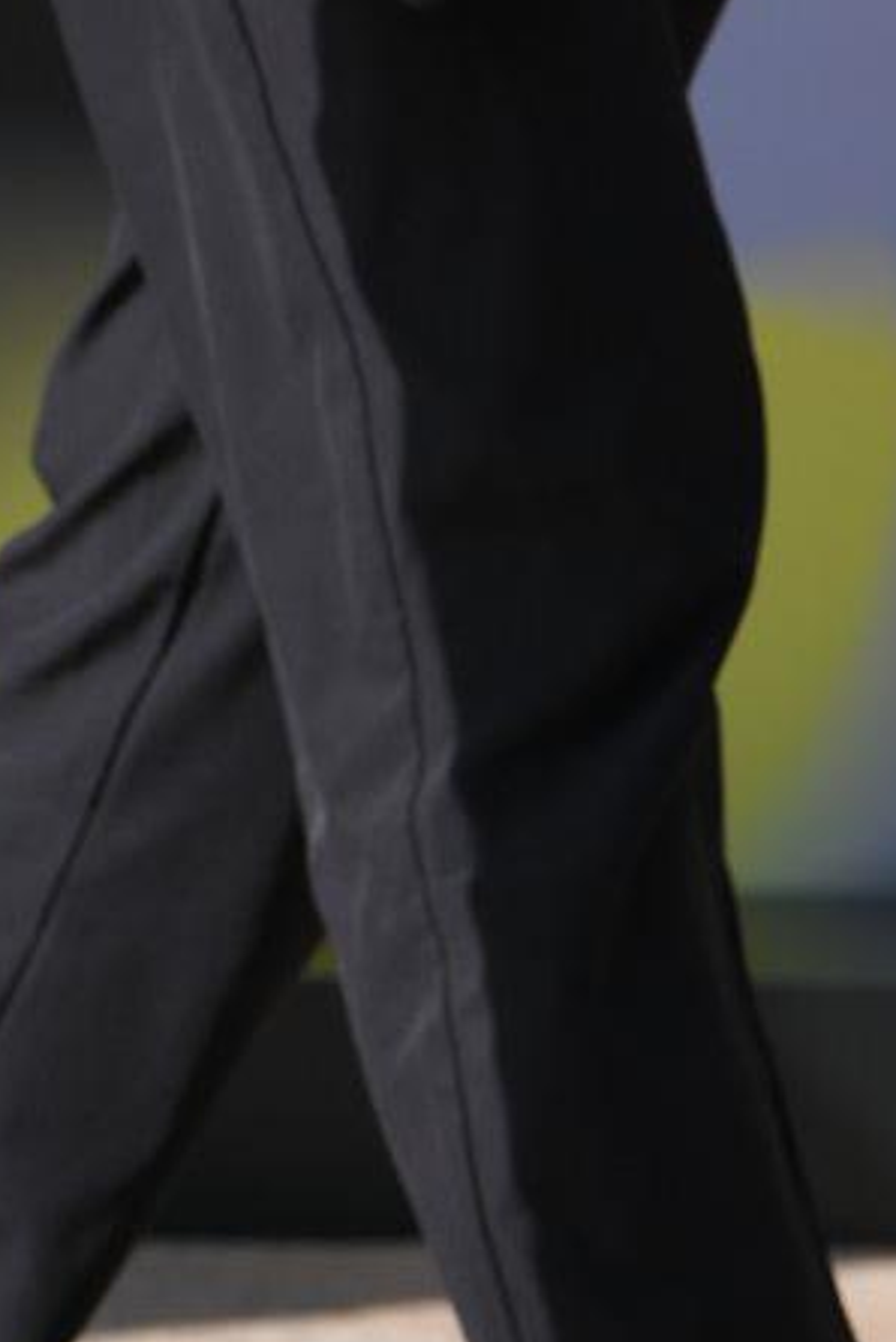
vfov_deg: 2.6
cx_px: -612
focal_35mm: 799
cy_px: -772
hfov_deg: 1.7
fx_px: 29781
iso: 180
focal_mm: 135
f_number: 5
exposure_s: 1/800
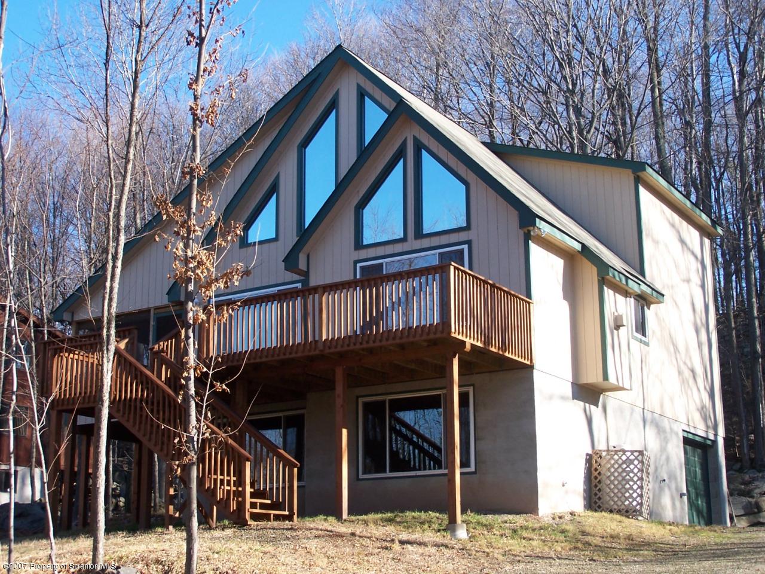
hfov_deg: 34.3
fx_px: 1238
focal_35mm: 56
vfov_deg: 26.1
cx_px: 382
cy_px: 287
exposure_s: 1/320
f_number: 3.1
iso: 80
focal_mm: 9.3
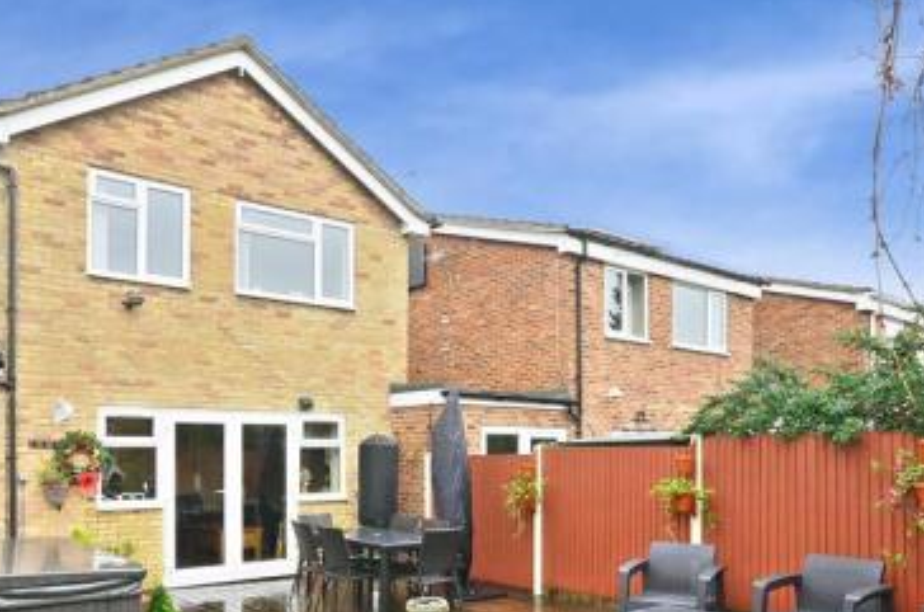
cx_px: 345
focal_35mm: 27
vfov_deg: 46.9
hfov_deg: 66.5
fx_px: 691
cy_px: 414
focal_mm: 10
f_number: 11
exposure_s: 1/10
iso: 640
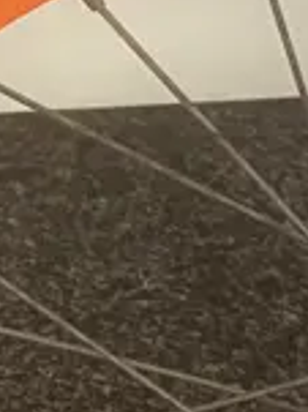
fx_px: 2257
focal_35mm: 190
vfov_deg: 10.4
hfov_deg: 7.7
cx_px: 463
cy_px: 300
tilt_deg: -50.9
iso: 320
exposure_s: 1/50
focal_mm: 3.99
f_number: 1.8
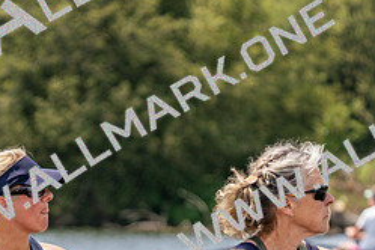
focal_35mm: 466
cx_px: 68
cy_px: 281
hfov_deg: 4.4
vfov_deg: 2.9
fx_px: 4854
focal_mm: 200
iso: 250
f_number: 5.6
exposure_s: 1/1600
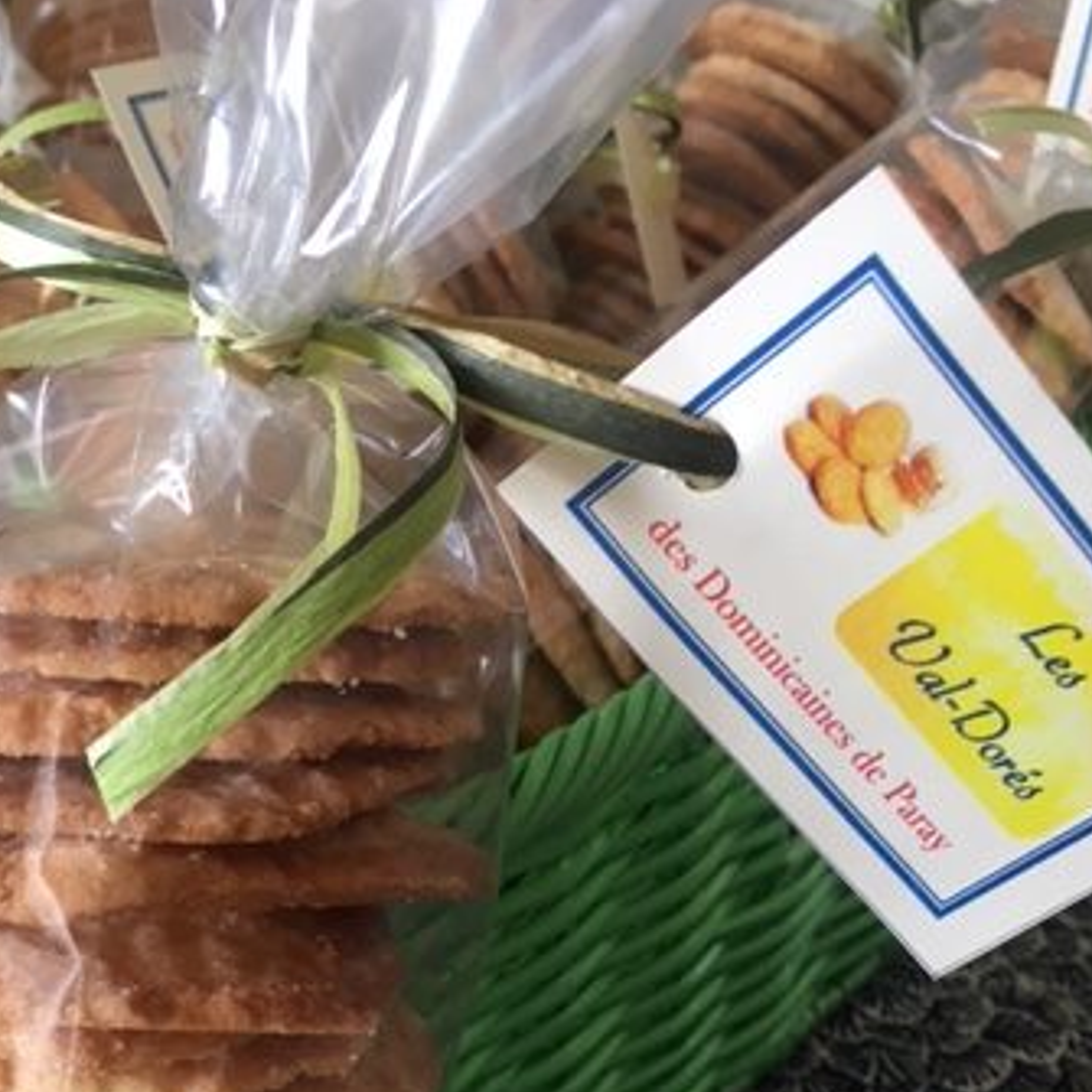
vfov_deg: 32.9
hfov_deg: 34.5
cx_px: 394
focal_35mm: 49
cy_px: 981
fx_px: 1749
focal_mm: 4.15
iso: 64
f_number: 2.2
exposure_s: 1/33
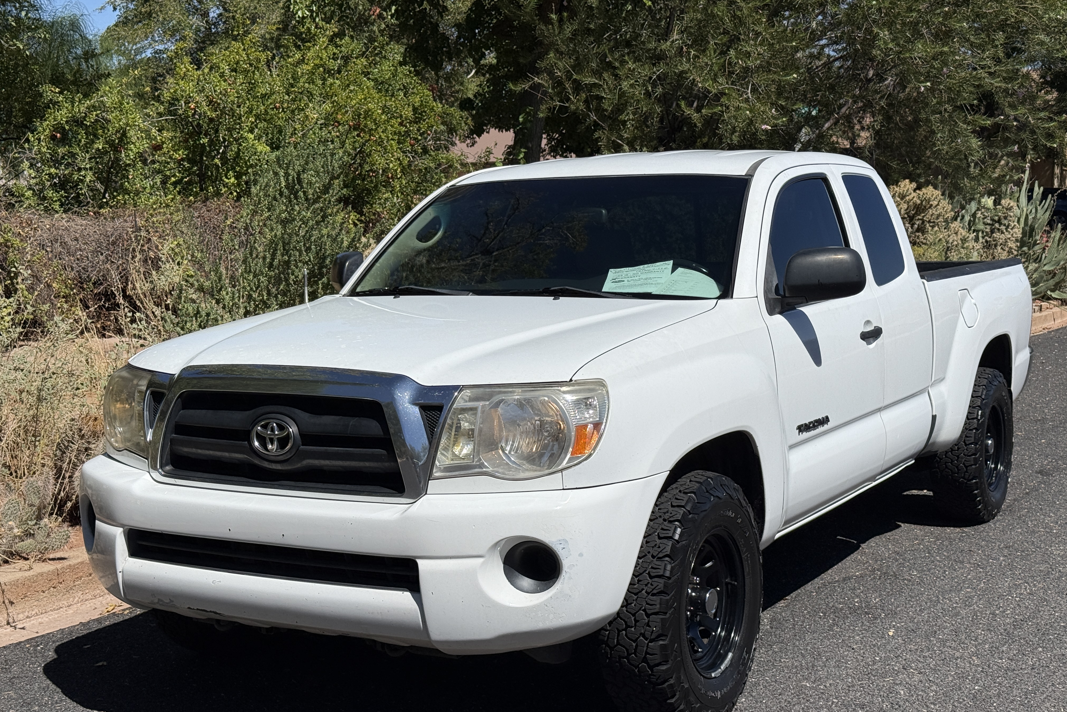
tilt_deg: -7.4
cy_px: 384
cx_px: 533
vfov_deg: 27.0
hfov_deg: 39.6
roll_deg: +0.5
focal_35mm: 50
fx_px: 1482
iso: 64
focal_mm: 6.76
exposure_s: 1/11364
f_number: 1.78
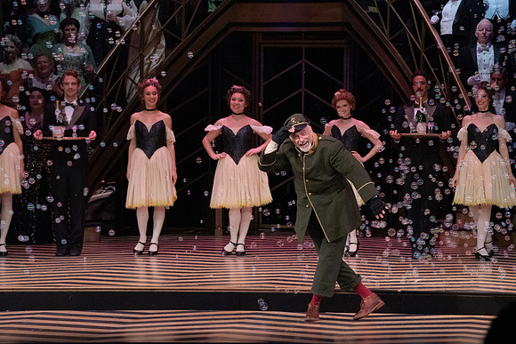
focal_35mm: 187
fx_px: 2681
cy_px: 172
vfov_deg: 7.3
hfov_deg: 11.0
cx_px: 258
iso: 12800
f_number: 18
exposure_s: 1/400
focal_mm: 187
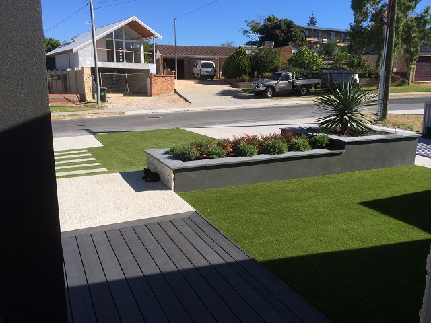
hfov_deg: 60.0
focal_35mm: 30
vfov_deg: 46.8
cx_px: 216
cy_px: 162
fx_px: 374
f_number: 2.2
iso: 40
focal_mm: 4.12
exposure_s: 1/2564
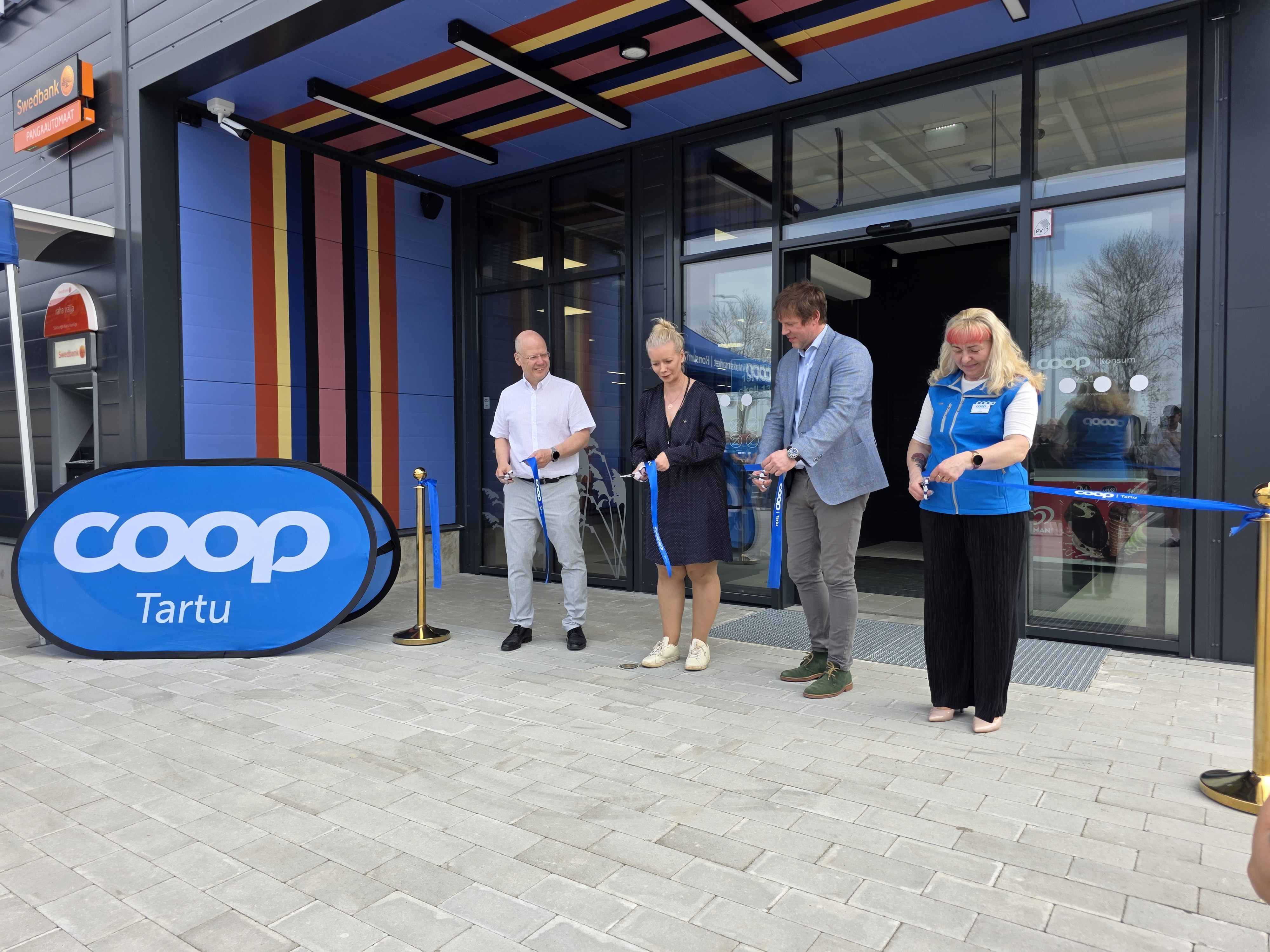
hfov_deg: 73.9
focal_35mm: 23
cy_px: 476
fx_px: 844
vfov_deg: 58.9
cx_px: 635
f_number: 1.7
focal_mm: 6.3
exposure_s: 1/1864
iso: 80
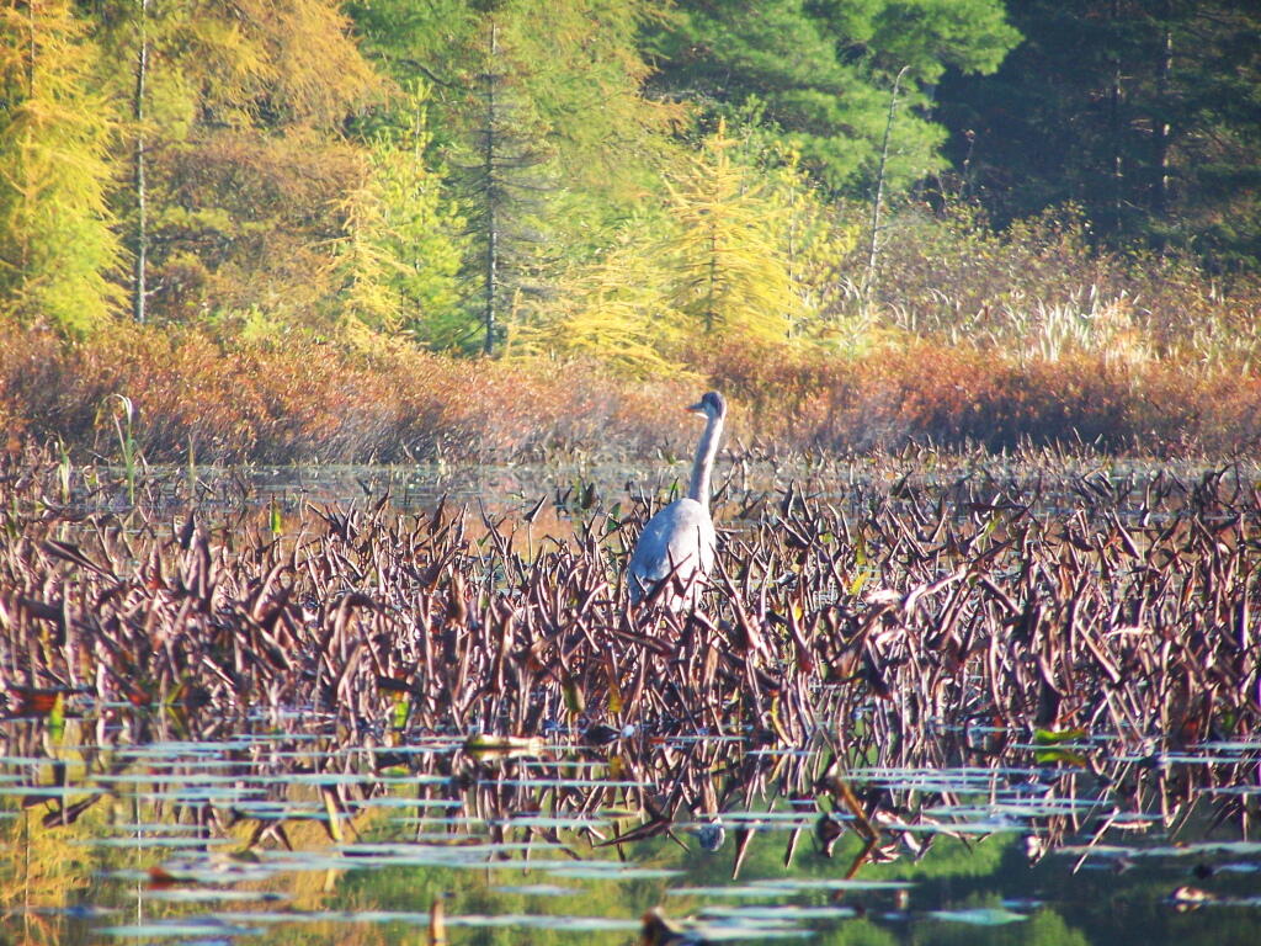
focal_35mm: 380
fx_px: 13843
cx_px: 630
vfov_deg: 3.9
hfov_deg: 5.2
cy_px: 473
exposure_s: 1/400
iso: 140
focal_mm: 63
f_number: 3.7
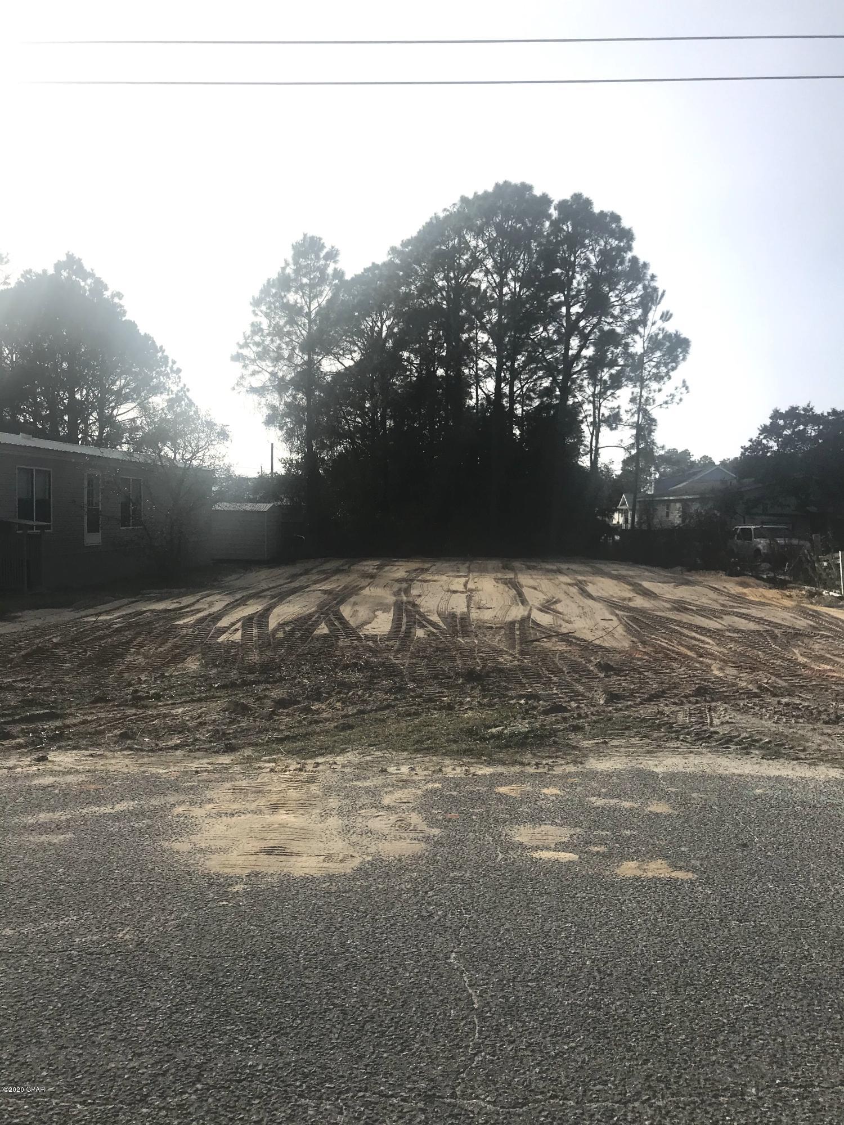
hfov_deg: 49.7
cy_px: 562
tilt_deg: +0.1
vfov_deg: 63.4
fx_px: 910
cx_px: 422
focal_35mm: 28
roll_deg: -1.5
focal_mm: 3.99
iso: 20
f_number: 1.8
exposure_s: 1/6410
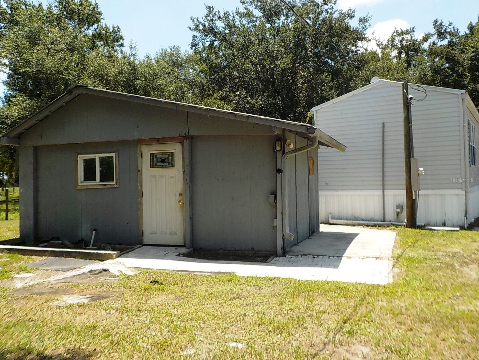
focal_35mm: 30
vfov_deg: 46.8
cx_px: 240
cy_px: 180
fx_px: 415
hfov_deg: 60.0
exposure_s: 1/800
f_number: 3.3
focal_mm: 4.1
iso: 125
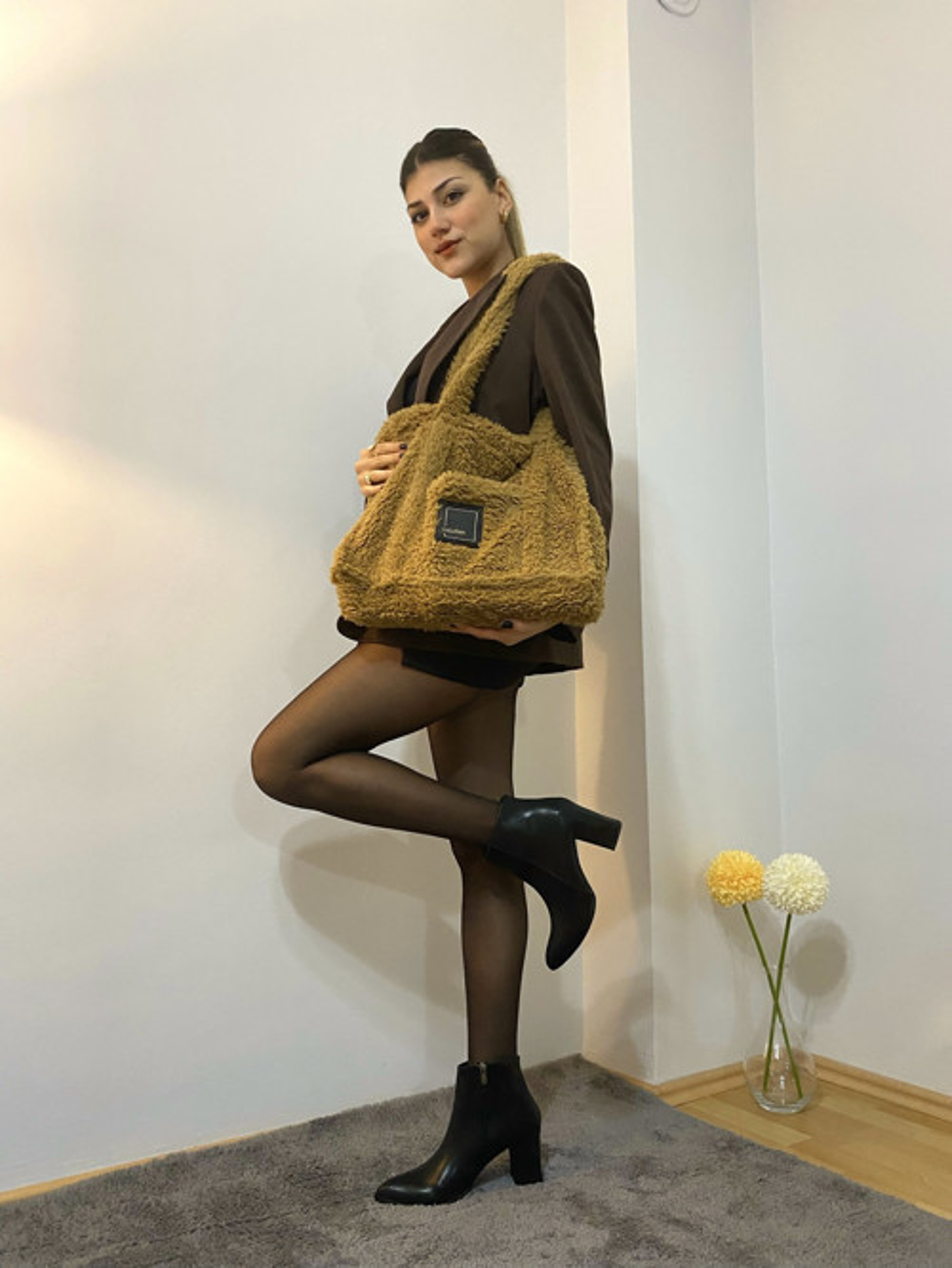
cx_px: 476
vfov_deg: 67.3
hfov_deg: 53.1
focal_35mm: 26
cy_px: 634
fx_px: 953
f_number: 1.8
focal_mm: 4.25
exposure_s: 1/50
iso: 200
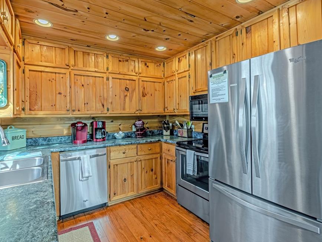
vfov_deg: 74.7
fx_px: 158
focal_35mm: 17
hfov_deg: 90.8
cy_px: 121
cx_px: 148
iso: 200
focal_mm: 10
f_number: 10
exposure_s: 1/25
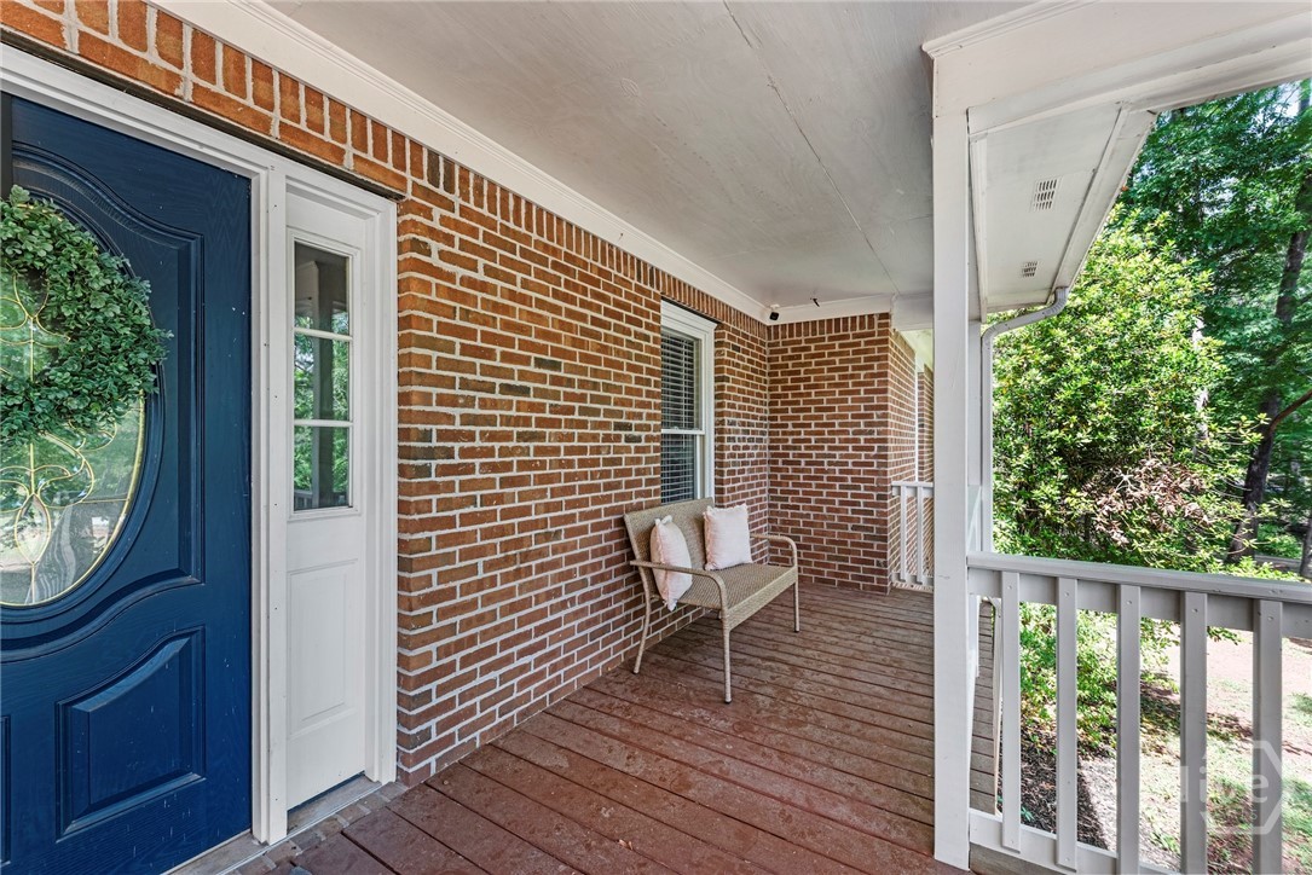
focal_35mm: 15
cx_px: 656
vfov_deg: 77.4
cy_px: 438
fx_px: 547
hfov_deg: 100.4
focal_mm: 15
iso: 50
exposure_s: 1/2
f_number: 10
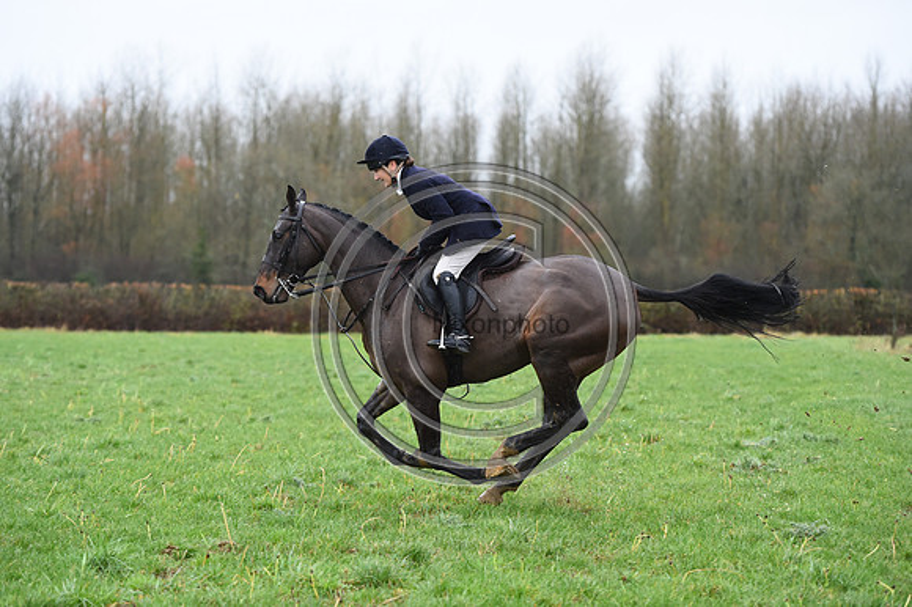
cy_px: 304
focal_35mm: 112
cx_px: 456
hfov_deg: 18.3
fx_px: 2836
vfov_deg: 12.2
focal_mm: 112
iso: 2500
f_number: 3.5
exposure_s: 1/1250
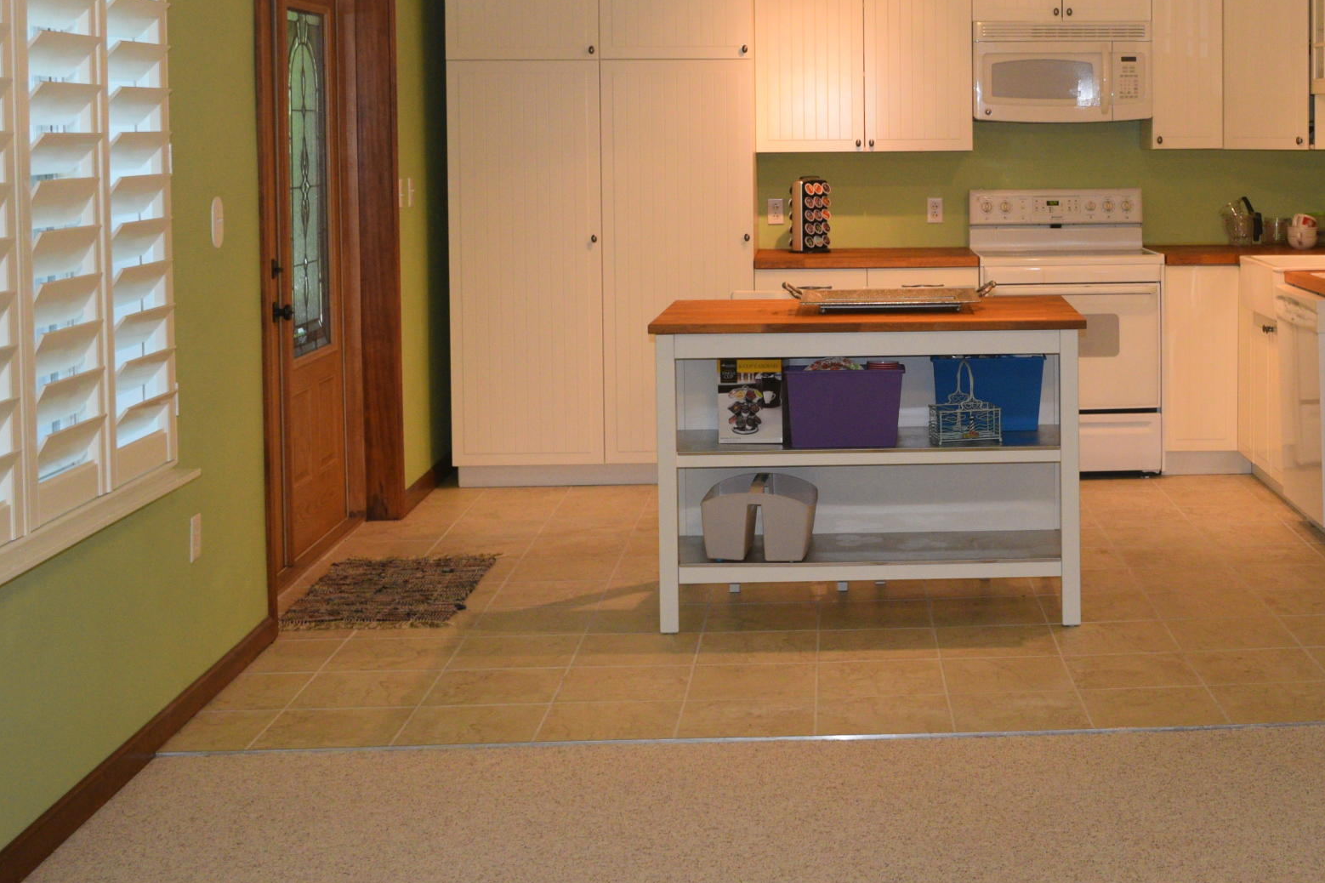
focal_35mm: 52
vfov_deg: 25.6
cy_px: 200
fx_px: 1913
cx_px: 962
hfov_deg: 37.4
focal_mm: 18
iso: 800
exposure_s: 1/80
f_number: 4.5
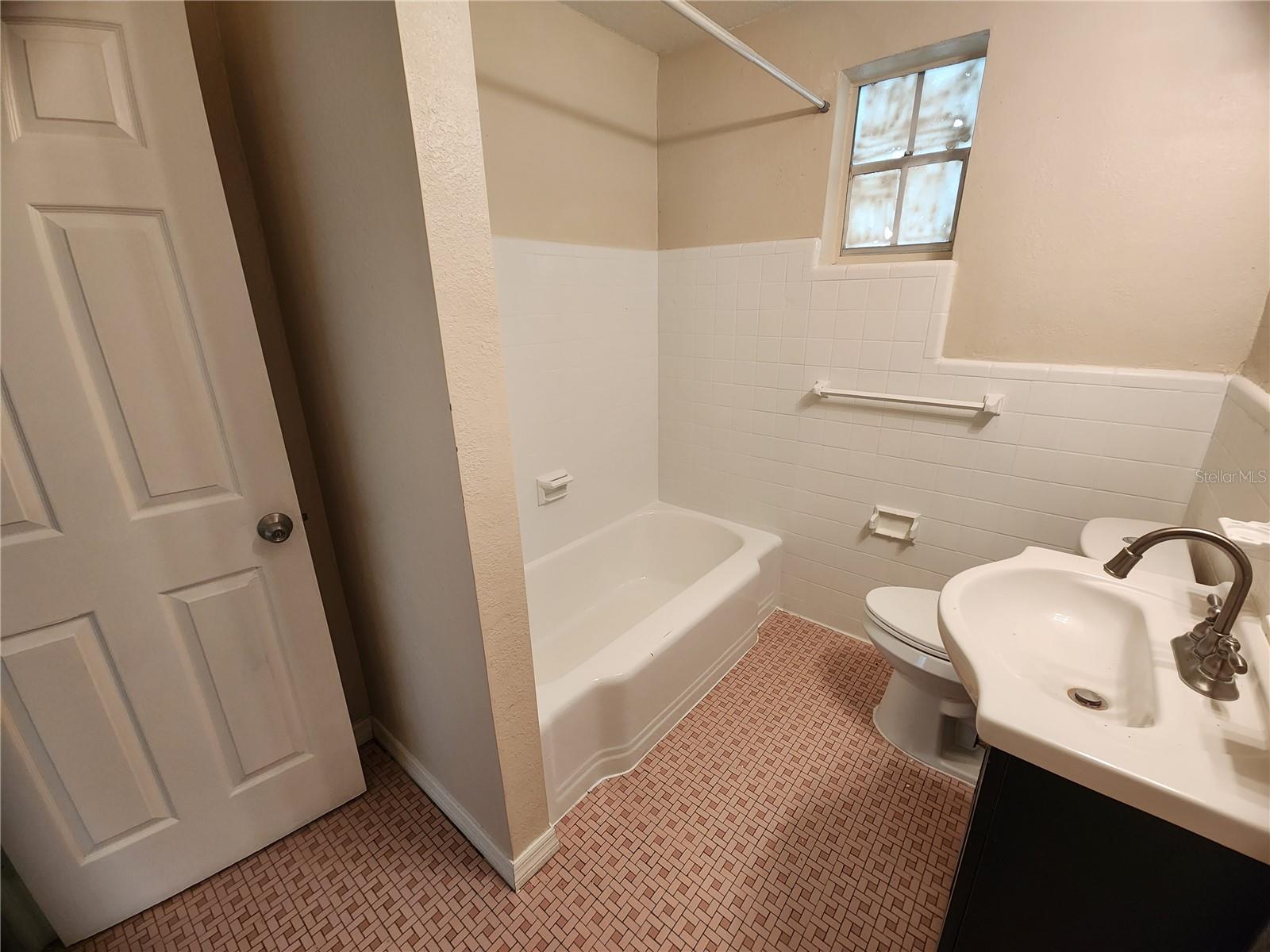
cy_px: 476
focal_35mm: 13
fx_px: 477
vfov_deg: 89.9
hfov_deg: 106.2
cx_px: 635
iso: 250
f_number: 2.2
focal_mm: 2.2
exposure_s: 1/60
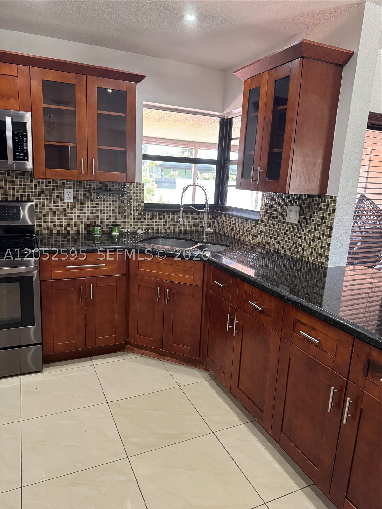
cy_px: 254
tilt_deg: -10.6
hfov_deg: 56.8
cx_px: 191
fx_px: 353
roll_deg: -2.7
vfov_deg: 71.6
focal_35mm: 24
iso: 250
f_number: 1.78
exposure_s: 1/60
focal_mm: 6.76
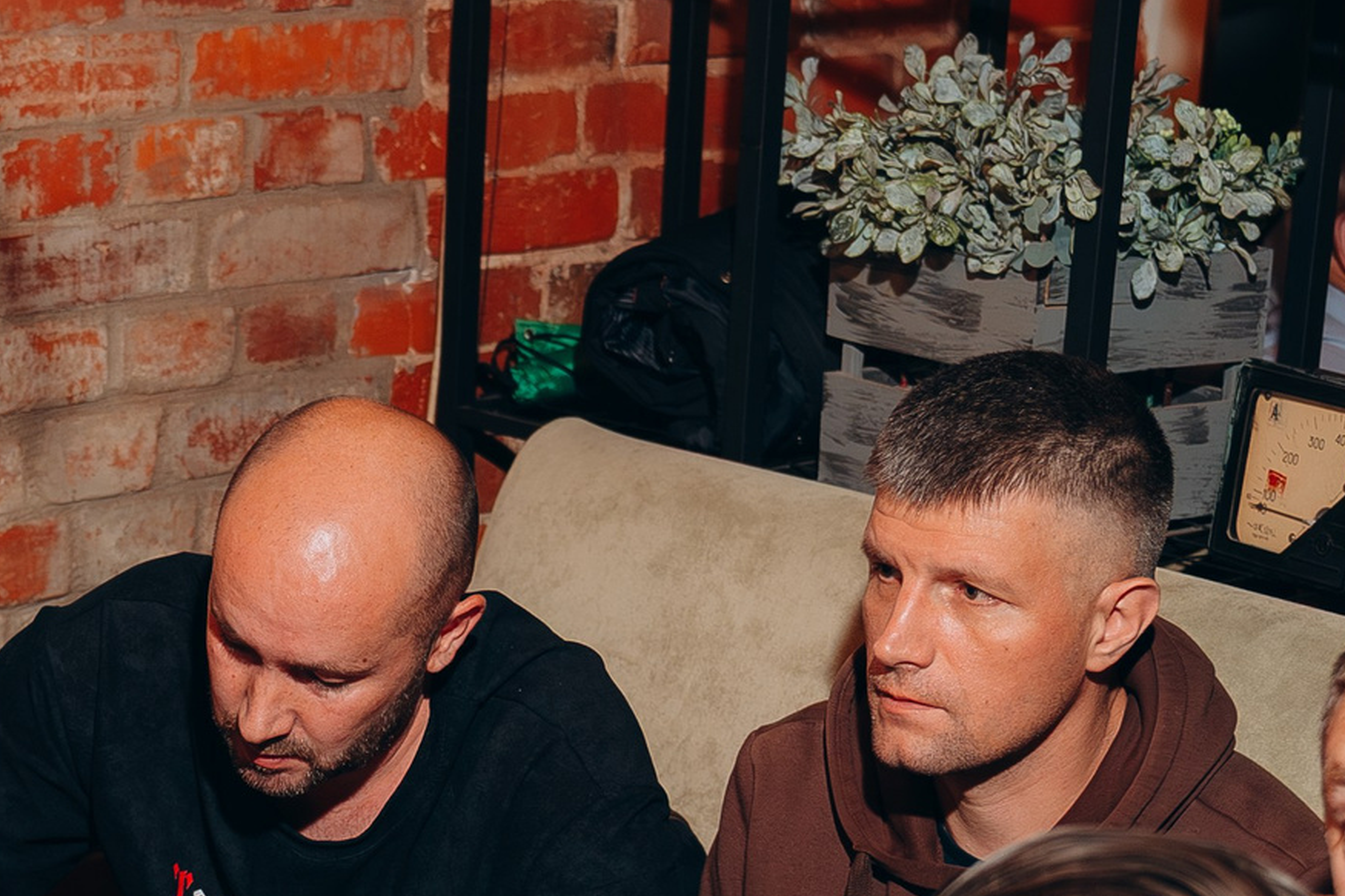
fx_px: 4034
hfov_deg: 18.8
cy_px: 1061
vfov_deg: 12.4
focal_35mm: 108
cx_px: 343
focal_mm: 34
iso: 800
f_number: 2.8
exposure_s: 1/160
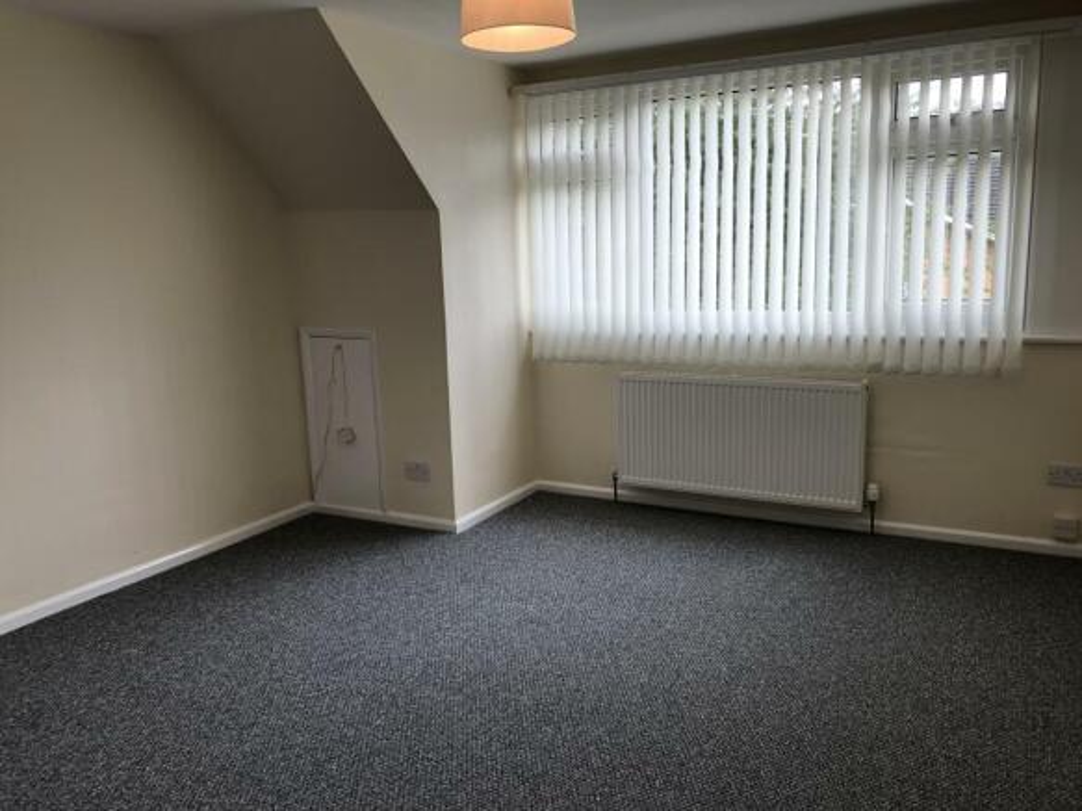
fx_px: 906
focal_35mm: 29
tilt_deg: -11.7
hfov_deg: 61.7
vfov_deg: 48.2
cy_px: 406
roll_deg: +1.2
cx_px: 541
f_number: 1.8
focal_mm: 3.99
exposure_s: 1/100
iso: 64
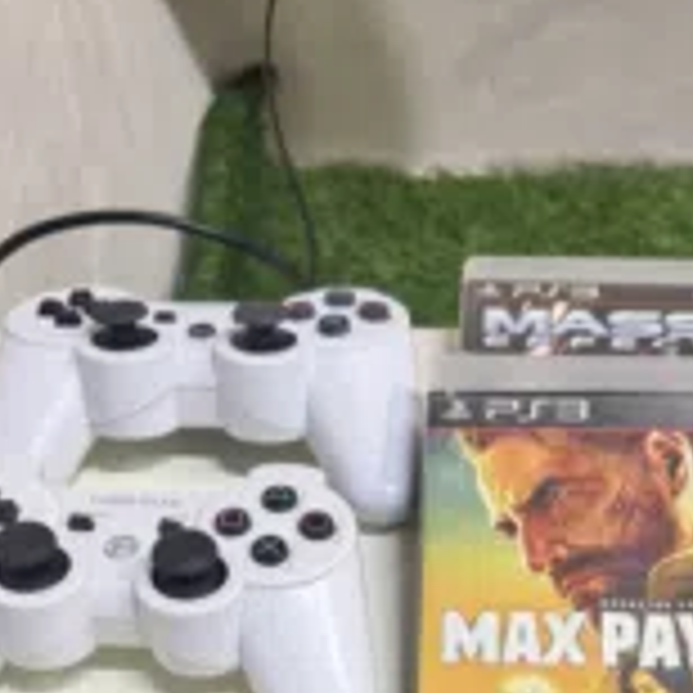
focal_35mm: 55
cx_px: 378
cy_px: 814
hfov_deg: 31.1
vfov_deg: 27.6
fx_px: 1246
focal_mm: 6.76
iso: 250
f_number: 1.78
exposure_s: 1/50
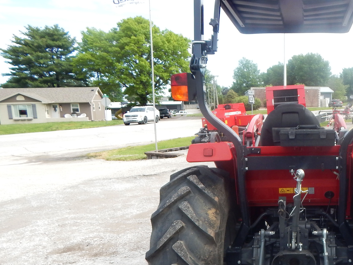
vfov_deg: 35.5
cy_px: 181
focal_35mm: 40
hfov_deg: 43.3
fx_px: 408
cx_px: 310
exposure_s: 1/500
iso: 125
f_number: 3
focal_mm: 4
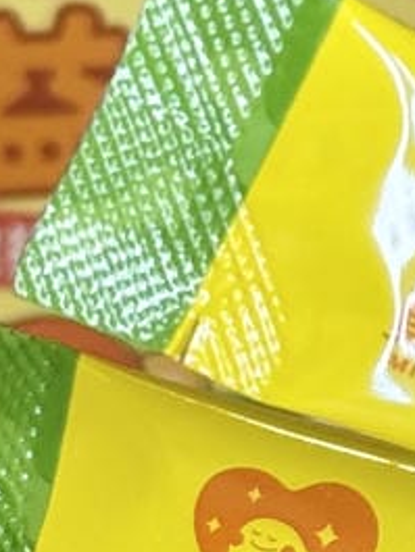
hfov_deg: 5.1
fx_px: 4632
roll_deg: -0.7
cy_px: 258
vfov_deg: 6.8
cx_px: 778
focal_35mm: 290
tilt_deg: -21.9
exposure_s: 1/139
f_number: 1.78
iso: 80
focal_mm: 6.76
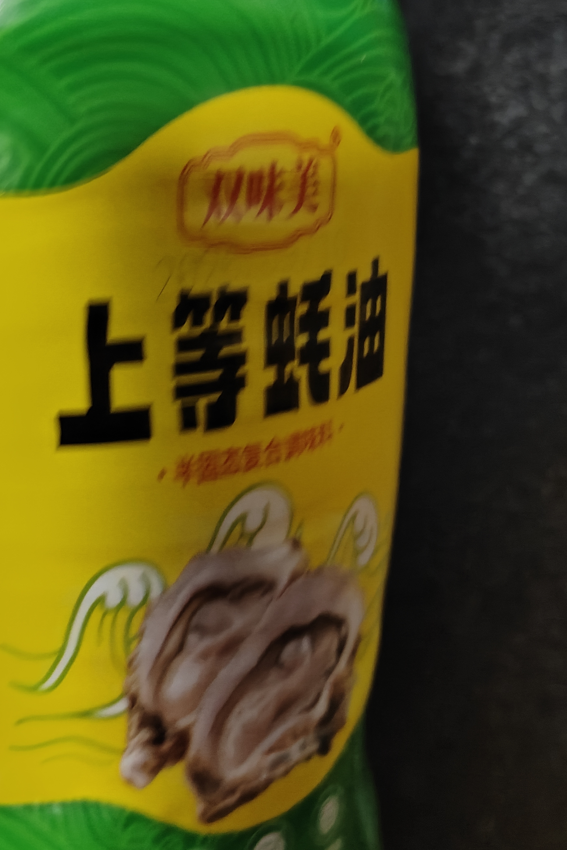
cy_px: 357
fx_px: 921
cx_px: 243
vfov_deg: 49.4
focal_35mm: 39
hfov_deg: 34.2
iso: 800
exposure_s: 1/33
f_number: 1.8
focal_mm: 5.59
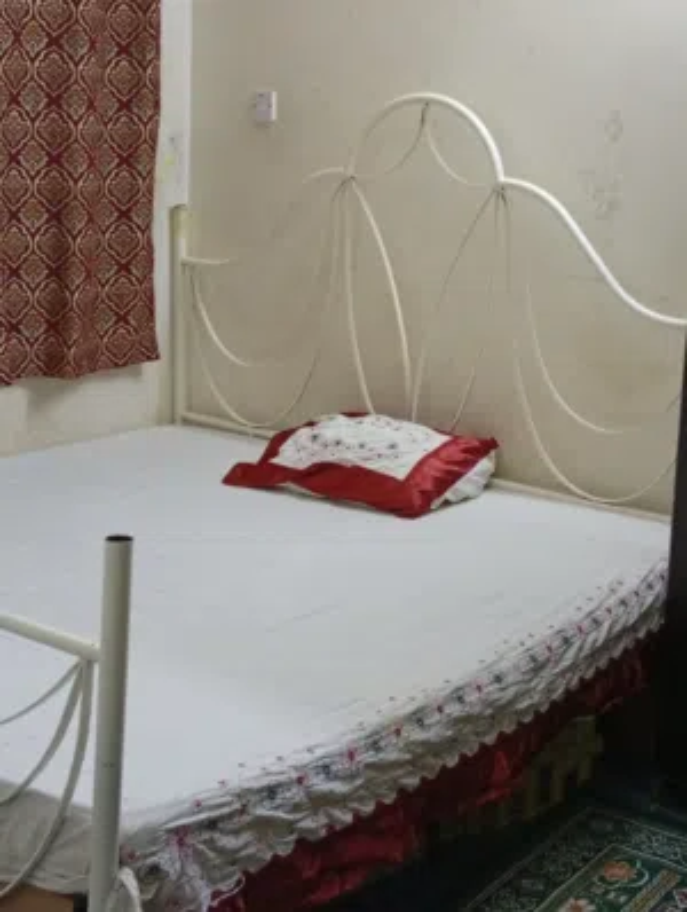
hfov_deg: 28.1
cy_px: 456
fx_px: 1372
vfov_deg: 36.8
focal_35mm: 52
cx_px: 344
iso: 1702
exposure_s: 1/20
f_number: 1.8
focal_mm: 3.96
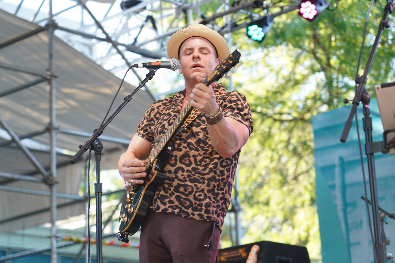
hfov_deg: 19.5
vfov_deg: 13.0
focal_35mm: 105
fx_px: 1152
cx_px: 198
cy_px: 132
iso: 250
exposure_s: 1/125
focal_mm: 105
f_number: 4
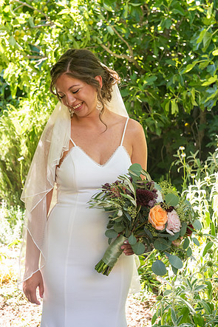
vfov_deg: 31.9
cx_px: 108
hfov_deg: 21.6
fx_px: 573
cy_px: 163
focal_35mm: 63
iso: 640
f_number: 5
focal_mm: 62
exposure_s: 1/160
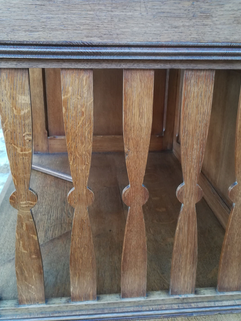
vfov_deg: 51.2
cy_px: 138
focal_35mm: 36
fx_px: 334
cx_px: 124
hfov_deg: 39.6
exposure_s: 1/33.3
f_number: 2.2
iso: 160
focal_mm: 3.83
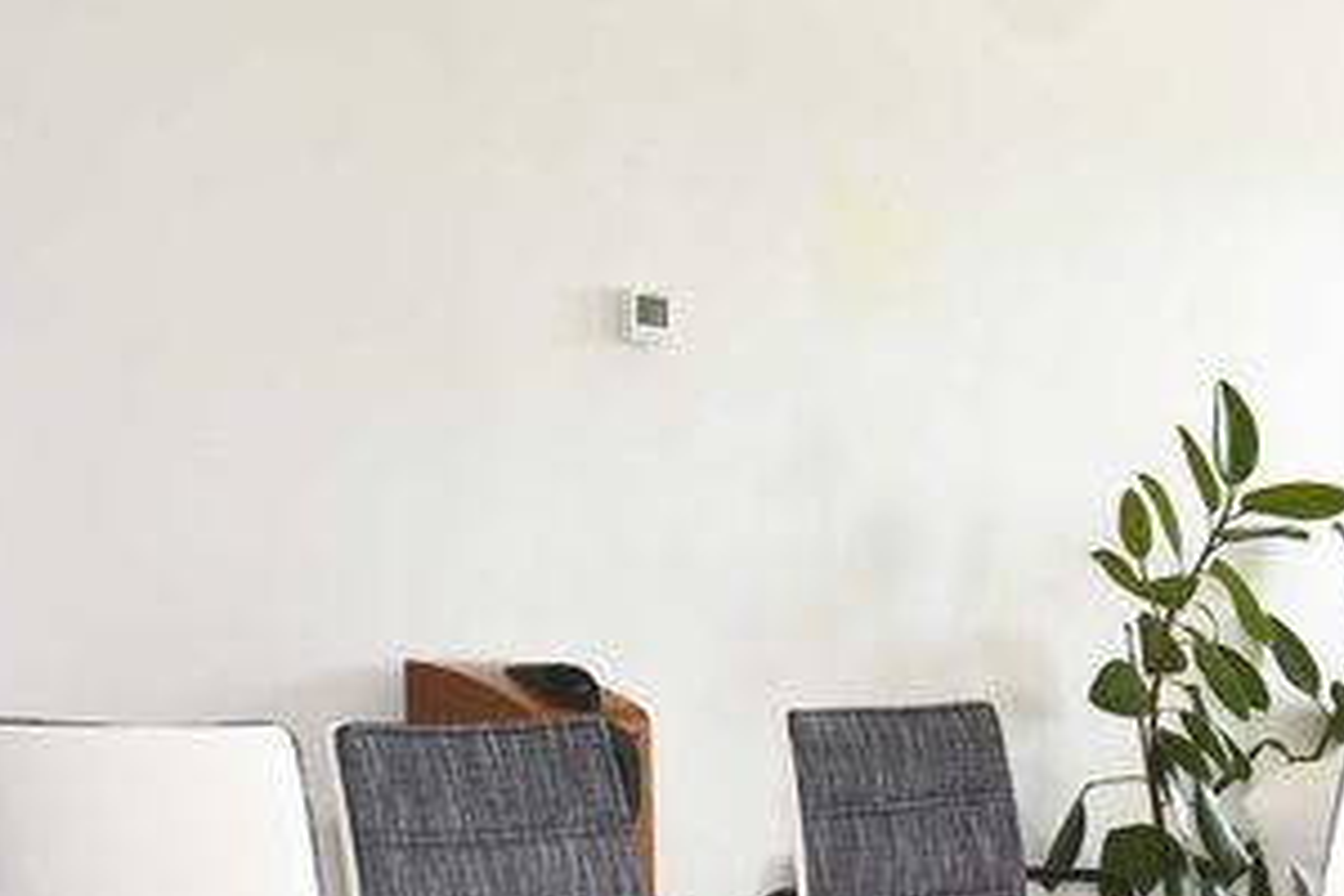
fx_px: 2986
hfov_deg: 22.6
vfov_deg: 16.8
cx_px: 1752
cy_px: 844
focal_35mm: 80
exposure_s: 1/100
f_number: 3.5
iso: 400
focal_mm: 24
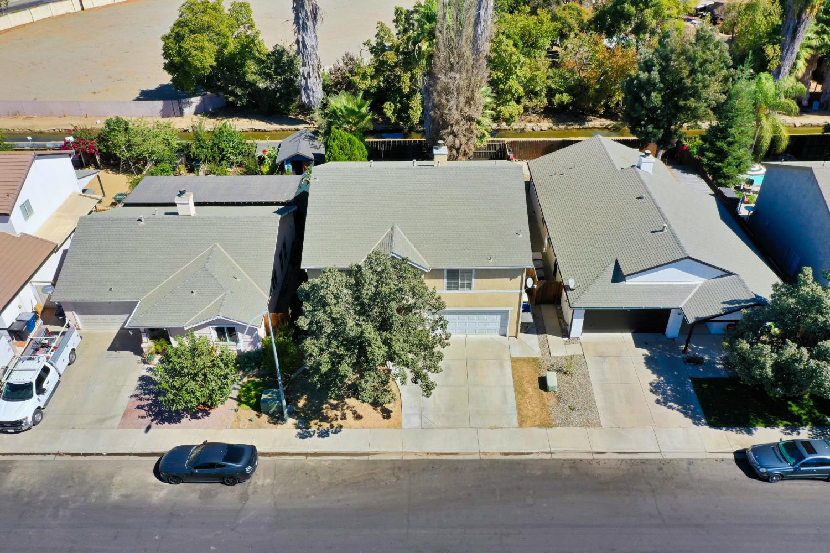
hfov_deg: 65.5
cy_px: 276
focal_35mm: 28
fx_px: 646
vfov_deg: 46.4
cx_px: 415
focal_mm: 10.26
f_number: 5.6
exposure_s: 1/400
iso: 100
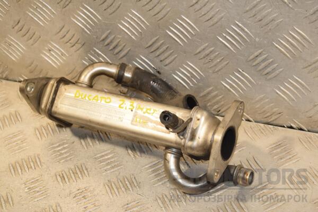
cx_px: 159
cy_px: 106
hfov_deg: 26.0
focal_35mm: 78
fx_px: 689
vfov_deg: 17.5
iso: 800
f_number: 7.1
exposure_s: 1/200
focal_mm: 52
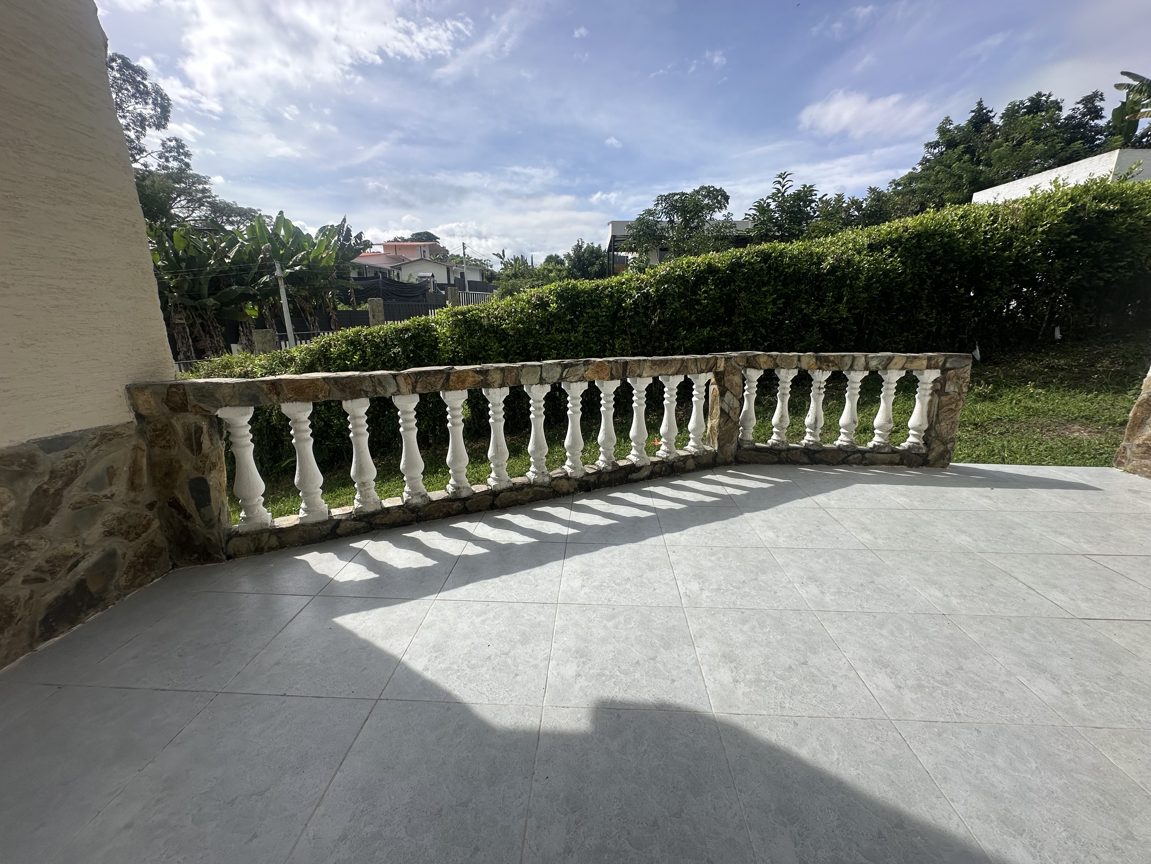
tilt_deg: -14.6
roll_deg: -0.8
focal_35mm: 14
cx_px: 576
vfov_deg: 85.7
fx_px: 466
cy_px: 432
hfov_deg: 102.1
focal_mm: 2.22
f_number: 2.2
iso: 50
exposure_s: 1/2132
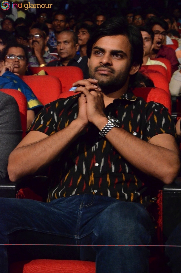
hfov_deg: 14.6
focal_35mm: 93
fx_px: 704
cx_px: 90
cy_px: 136
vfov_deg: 21.9
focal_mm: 62
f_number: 7.1
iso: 8000
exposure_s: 1/100
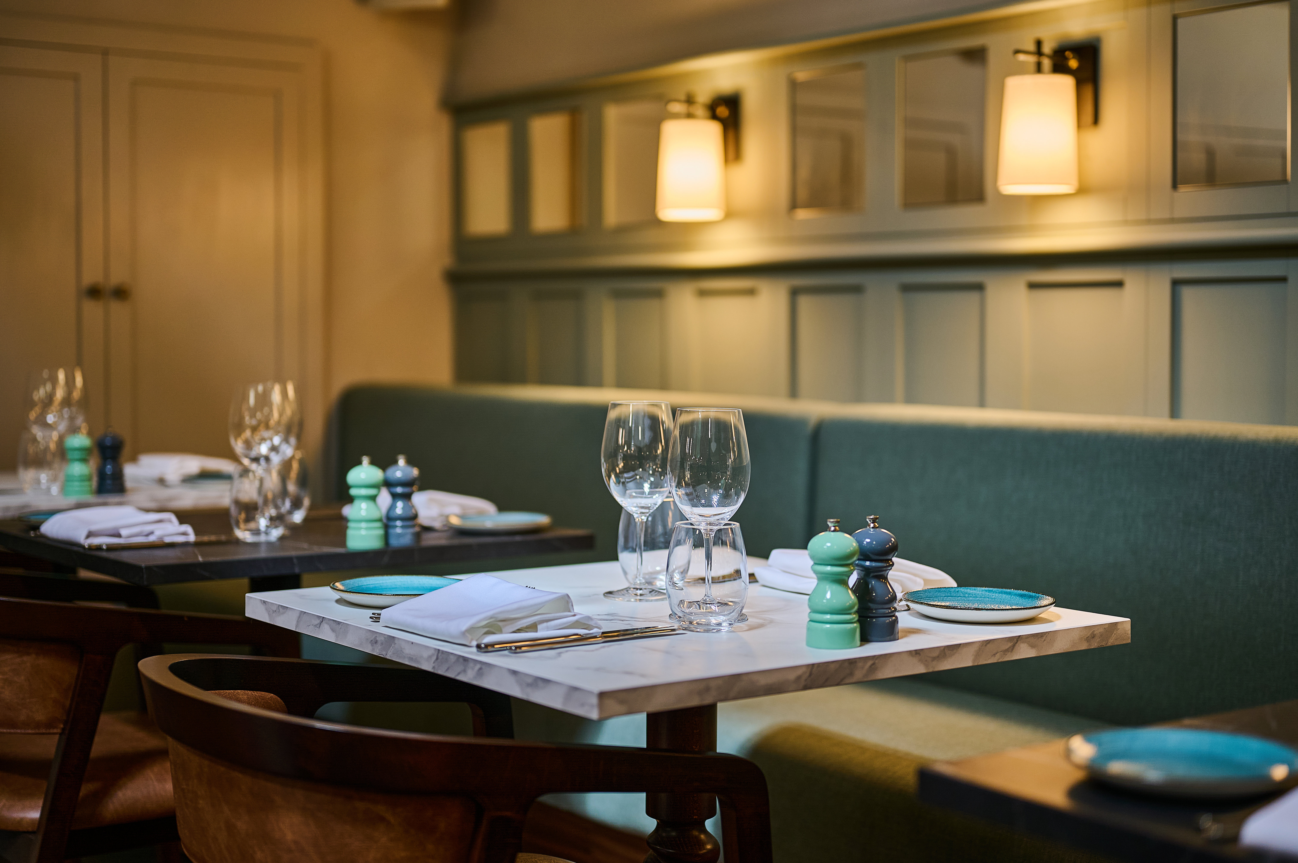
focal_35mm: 50
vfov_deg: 27.0
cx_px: 649
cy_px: 432
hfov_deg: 39.6
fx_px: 1802
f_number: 1.8
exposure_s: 1/125
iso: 100
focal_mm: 50
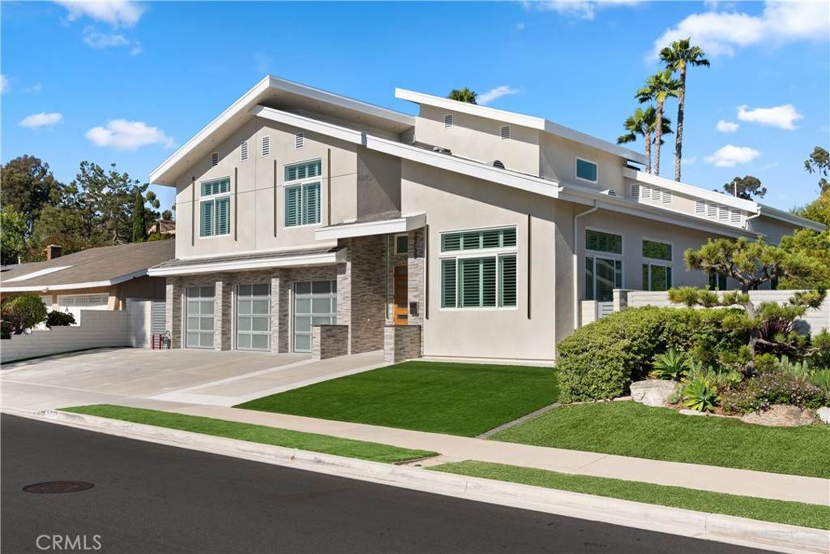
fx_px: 807
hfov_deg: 54.4
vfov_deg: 37.9
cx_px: 415
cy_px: 277
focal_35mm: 35
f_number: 9
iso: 640
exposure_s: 1/640
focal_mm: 35
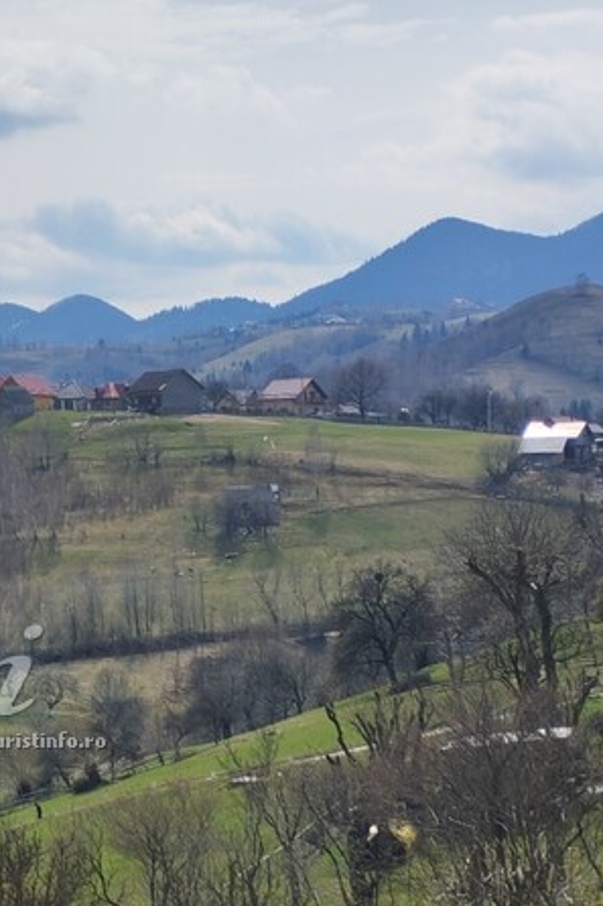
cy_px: 662
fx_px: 3243
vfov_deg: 15.8
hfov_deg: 10.5
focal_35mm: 129
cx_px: -6
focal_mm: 6.12
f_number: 1.9
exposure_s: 1/2000
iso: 50
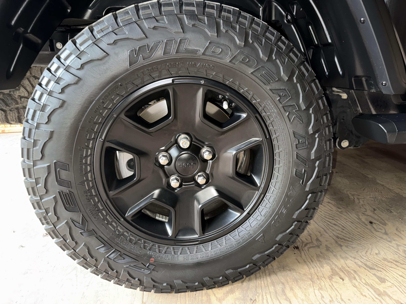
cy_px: 152
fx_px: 281
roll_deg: +1.4
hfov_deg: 71.6
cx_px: 203
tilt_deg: -17.2
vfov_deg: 56.8
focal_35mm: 24
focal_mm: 6.76
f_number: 1.78
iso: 125
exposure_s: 1/5
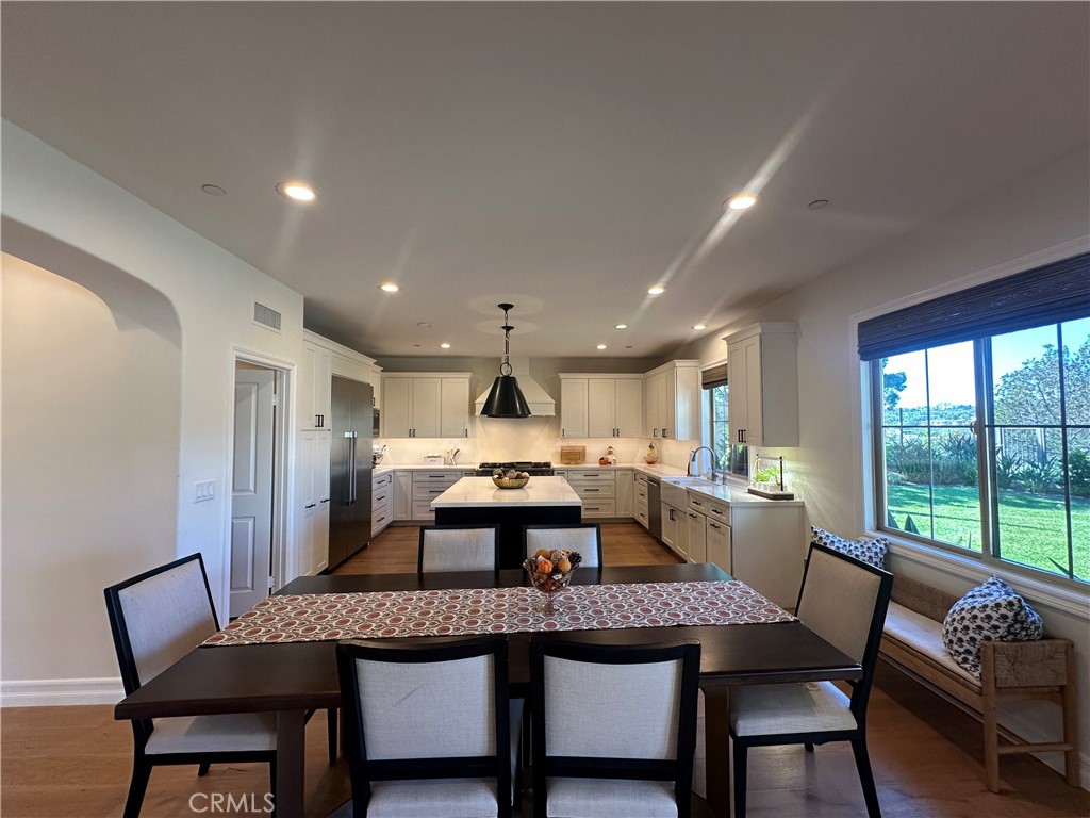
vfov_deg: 85.7
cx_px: 545
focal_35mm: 14
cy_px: 409
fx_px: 441
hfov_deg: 102.1
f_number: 2.2
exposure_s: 1/120
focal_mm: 2.22
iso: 160
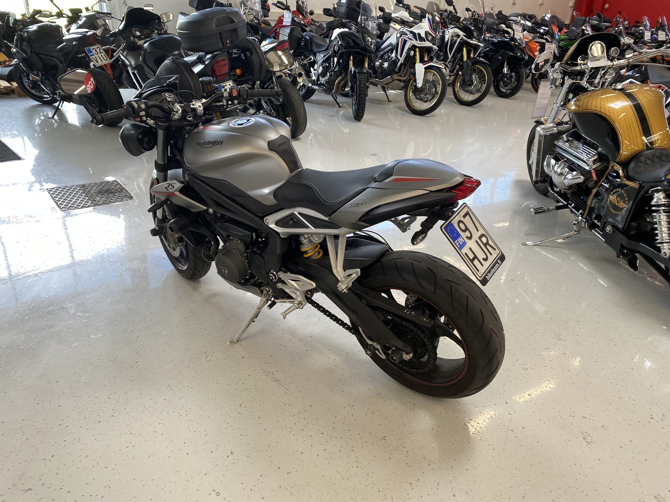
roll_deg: -3.3
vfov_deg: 53.1
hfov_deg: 67.3
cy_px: 251
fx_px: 503
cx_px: 335
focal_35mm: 26
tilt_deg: -23.9
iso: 64
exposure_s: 1/100
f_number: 1.8
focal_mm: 4.25
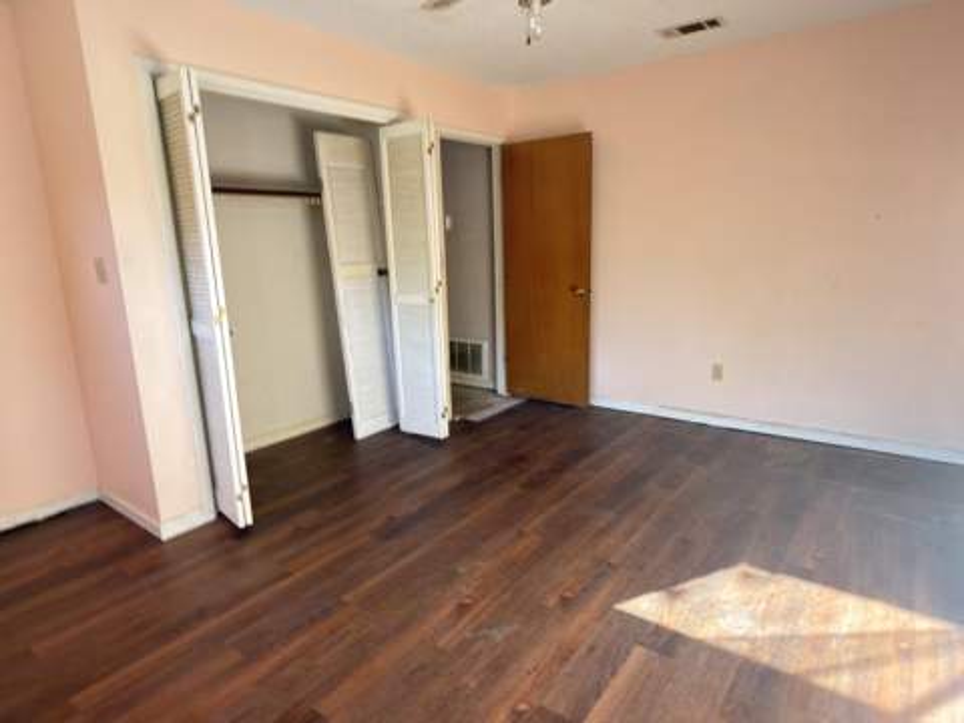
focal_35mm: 20
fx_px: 557
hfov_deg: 81.7
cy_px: 362
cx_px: 482
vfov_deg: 66.0
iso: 64
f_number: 2.2
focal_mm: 2.22
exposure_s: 1/37
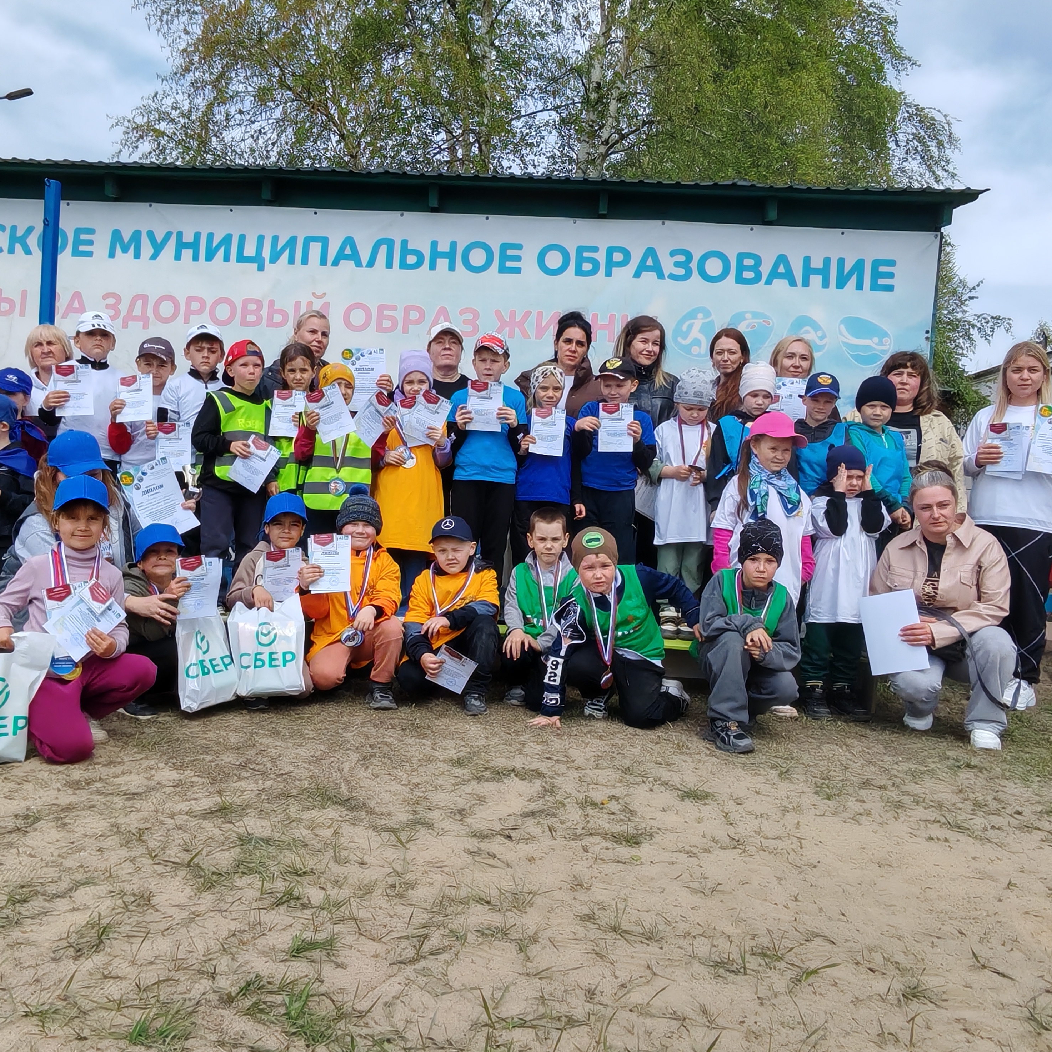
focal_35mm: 30
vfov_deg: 54.0
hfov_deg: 54.0
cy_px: 526
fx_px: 1031
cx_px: 485
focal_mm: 1.96
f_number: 2.2
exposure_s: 1/1400
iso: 50
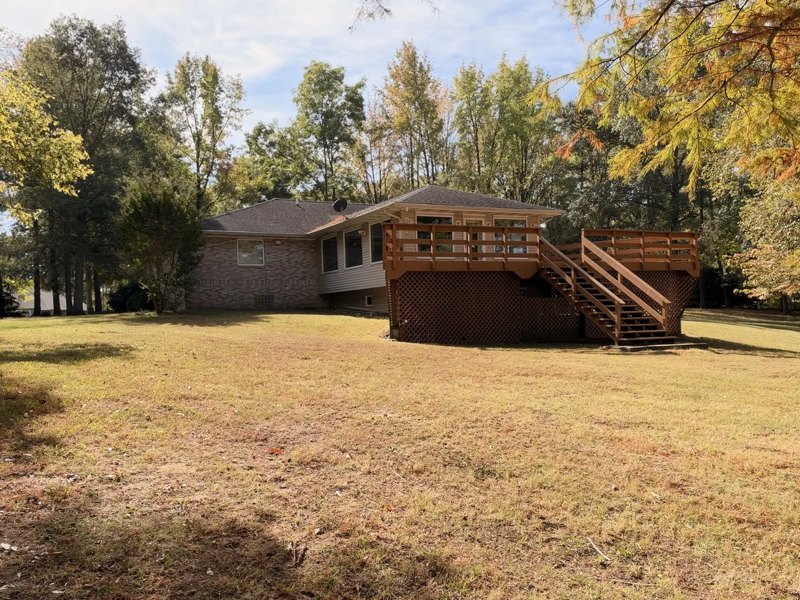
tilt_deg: +0.2
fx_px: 647
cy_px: 321
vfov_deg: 49.7
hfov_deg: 63.4
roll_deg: +2.5
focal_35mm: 28
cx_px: 372
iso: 100
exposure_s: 1/2033
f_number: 1.8
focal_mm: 6.93
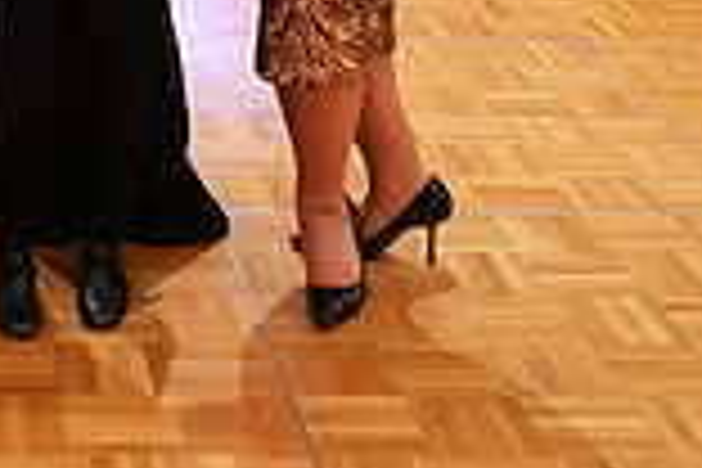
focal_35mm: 93
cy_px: -317
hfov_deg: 20.8
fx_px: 1813
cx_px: -81
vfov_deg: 13.5
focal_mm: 25
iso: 3200
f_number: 4
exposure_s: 1/200
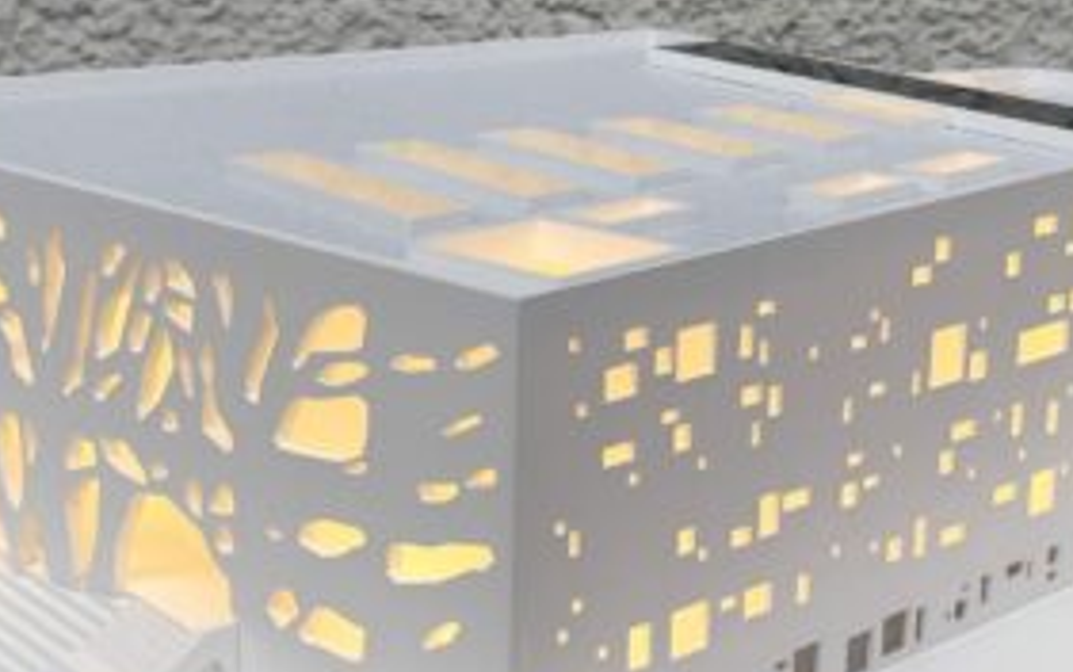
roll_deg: -0.8
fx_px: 2370
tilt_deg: -17.7
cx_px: 508
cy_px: 470
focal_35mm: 81
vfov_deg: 16.1
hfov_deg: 25.5
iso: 32
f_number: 1.8
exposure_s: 1/120
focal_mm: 3.99
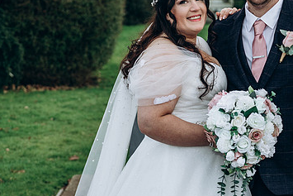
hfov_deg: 16.8
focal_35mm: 121
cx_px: 234
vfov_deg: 11.3
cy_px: 143
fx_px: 985
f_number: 2.8
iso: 125
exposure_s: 1/200
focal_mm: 40
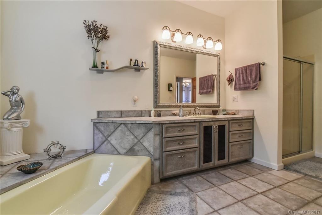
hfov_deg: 96.7
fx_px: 143
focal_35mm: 16
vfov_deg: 73.8
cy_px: 108
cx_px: 161
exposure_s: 1/125
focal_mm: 16
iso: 4000
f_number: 11
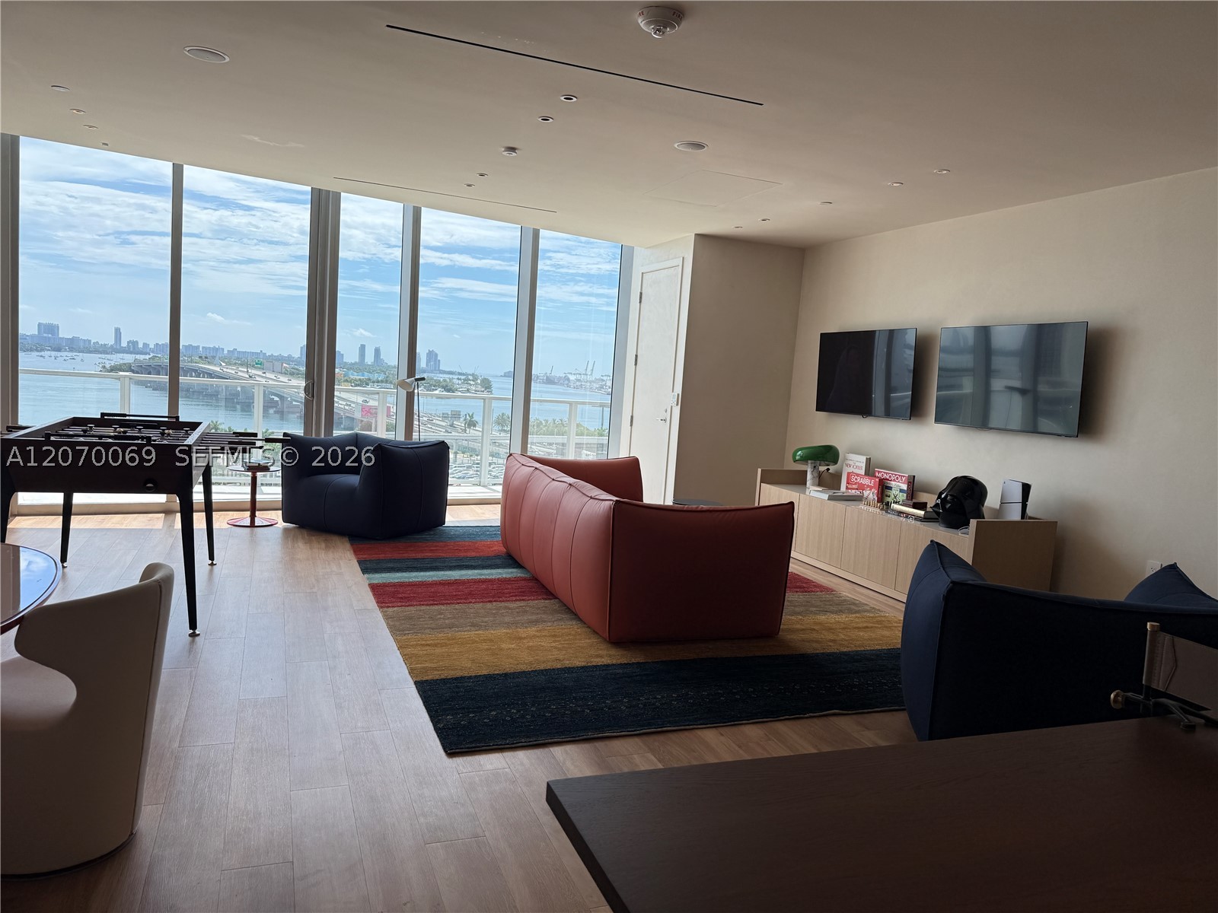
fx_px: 844
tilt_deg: -5.3
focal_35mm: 24
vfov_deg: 56.8
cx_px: 609
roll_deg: -4.4
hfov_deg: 71.6
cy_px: 456
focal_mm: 6.76
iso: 80
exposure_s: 1/1018
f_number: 1.78
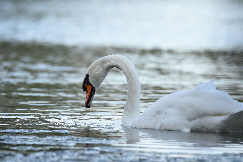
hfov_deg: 3.1
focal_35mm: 675
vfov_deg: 2.0
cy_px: 81
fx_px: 4556
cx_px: 122
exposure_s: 1/400
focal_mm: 450
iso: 640
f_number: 6
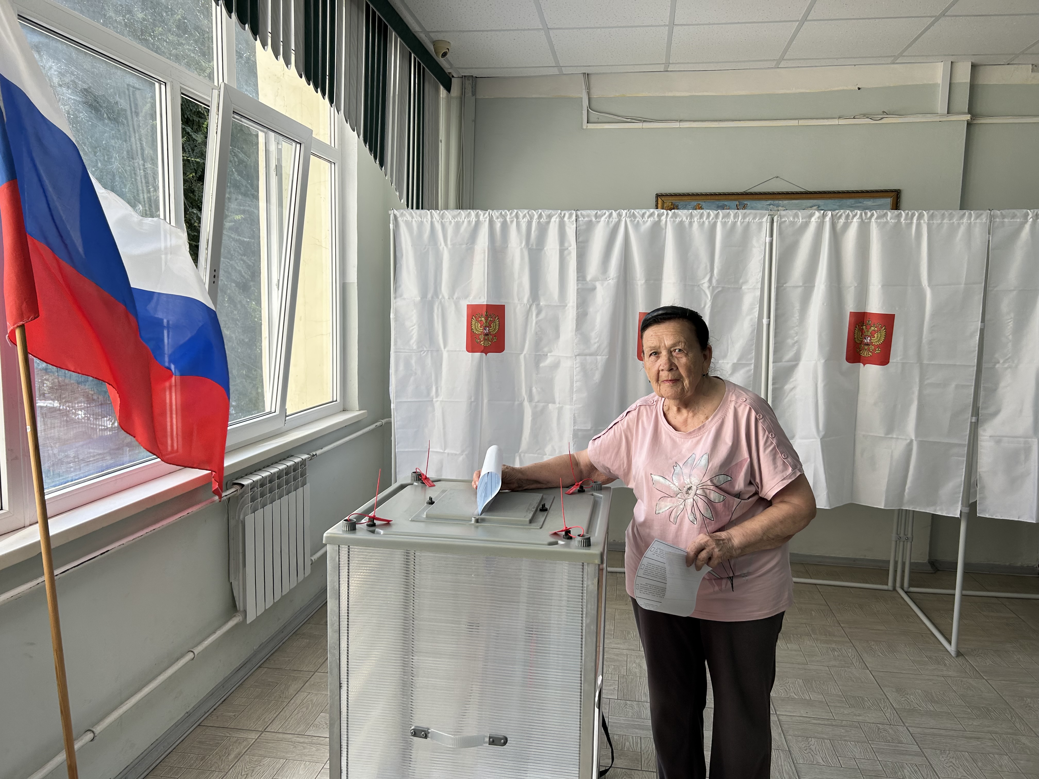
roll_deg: -0.4
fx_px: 780
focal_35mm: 26
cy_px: 390
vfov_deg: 53.1
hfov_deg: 67.3
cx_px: 520
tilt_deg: -3.4
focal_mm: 5.7
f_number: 1.5
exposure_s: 1/650
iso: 50
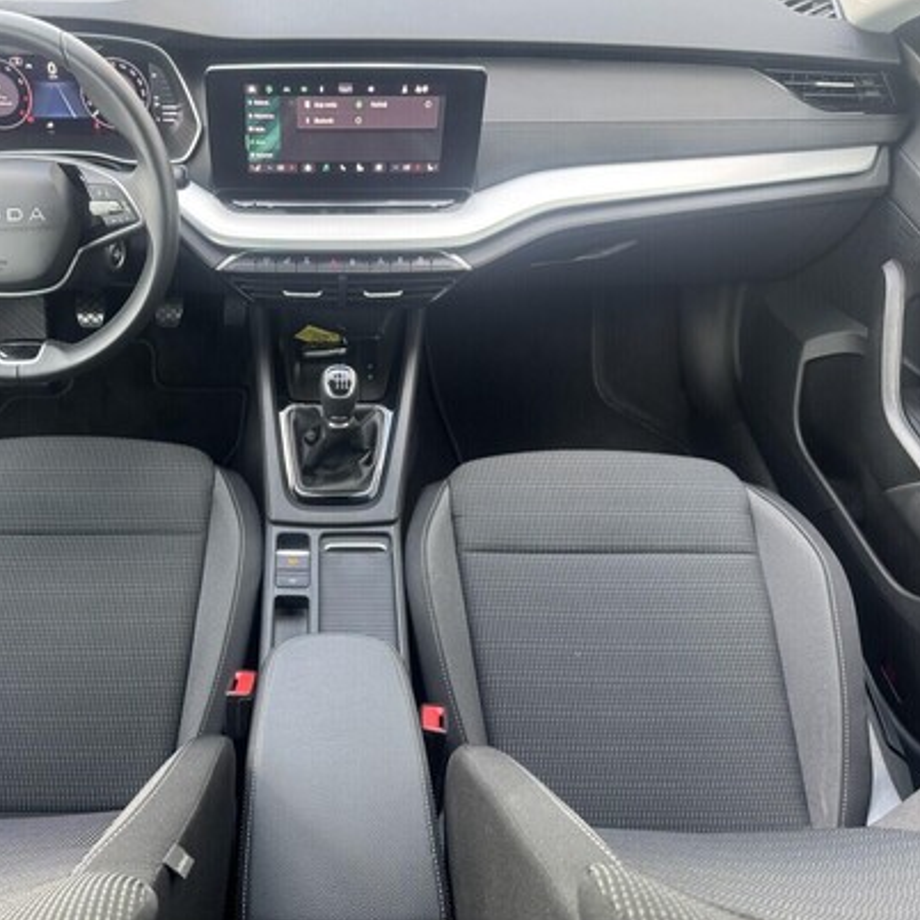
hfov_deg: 54.7
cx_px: 318
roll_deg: -1.2
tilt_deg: -44.9
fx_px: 872
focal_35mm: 29
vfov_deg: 55.6
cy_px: 452
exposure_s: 1/71
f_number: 1.78
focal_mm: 6.76
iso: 200
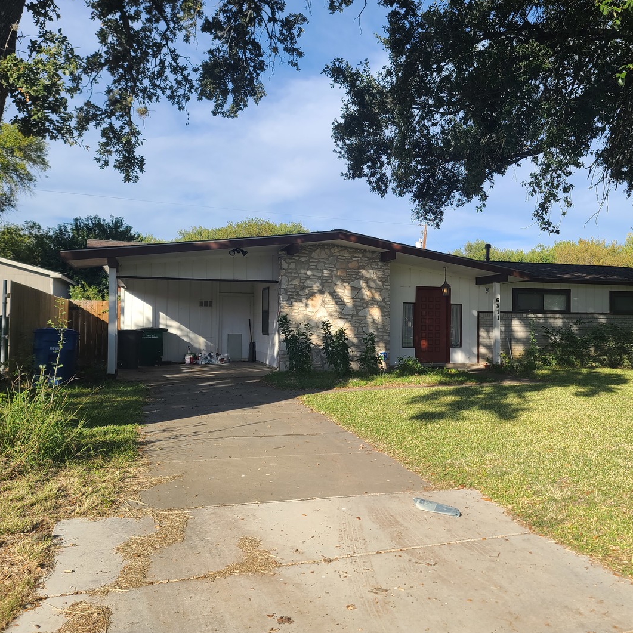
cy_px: 318
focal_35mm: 30
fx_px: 621
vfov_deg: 54.0
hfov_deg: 53.0
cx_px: 424
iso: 16
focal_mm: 7
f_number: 1.8
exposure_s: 1/768
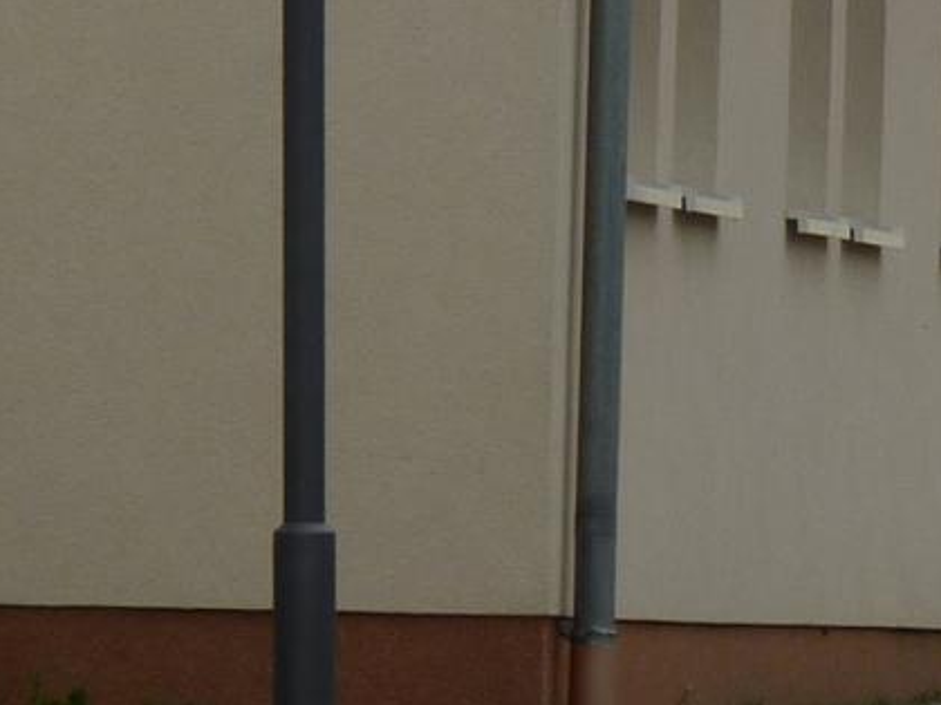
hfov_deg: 2.7
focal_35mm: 731
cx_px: 1577
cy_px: -510
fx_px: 19871
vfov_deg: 2.0
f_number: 5.6
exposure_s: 1/250
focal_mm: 26.7
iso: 80
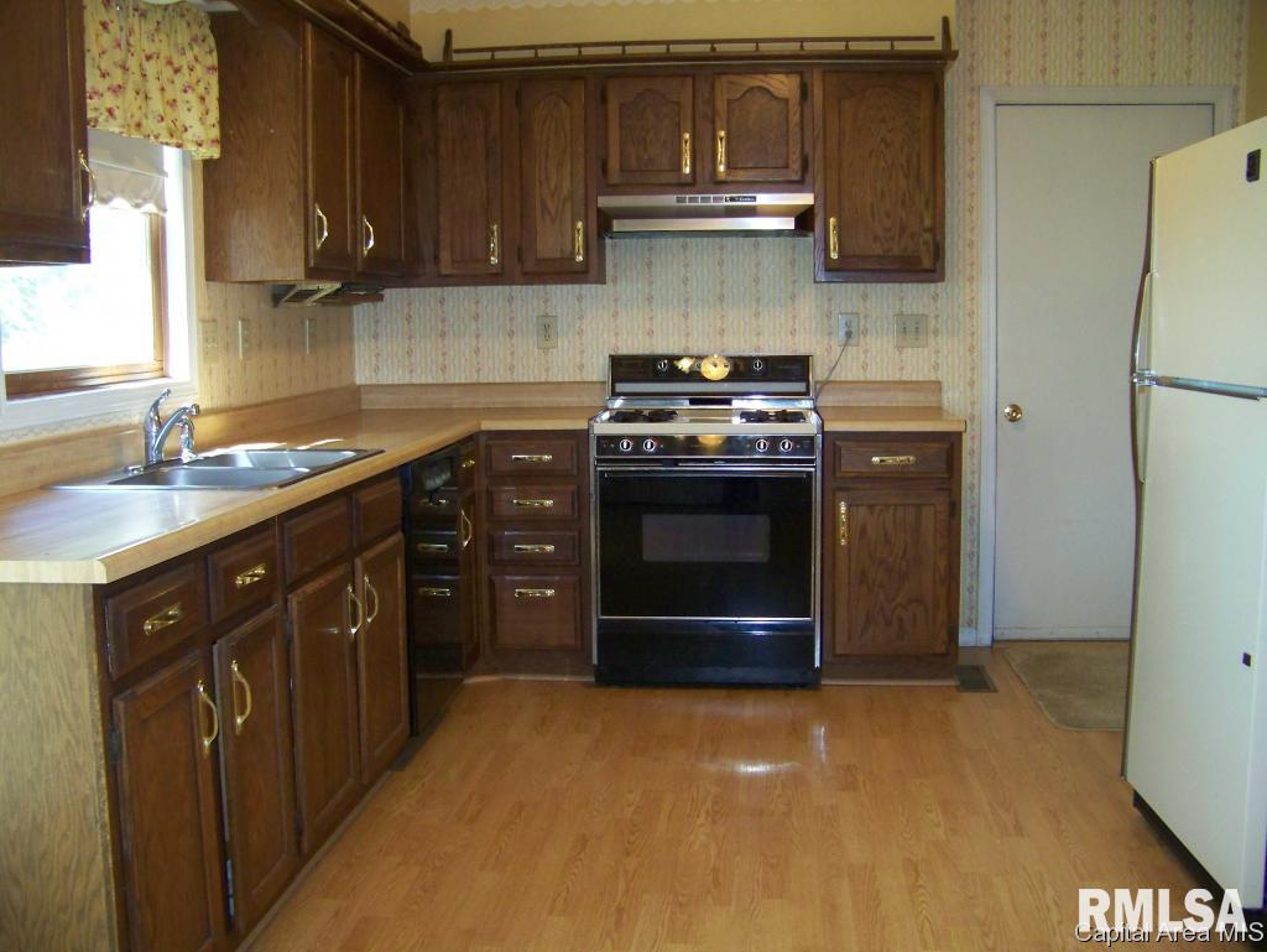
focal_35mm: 36
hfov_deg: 51.3
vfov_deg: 39.7
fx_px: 1318
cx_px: 634
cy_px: 476
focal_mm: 5.85
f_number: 2.8
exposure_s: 1/30
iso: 200
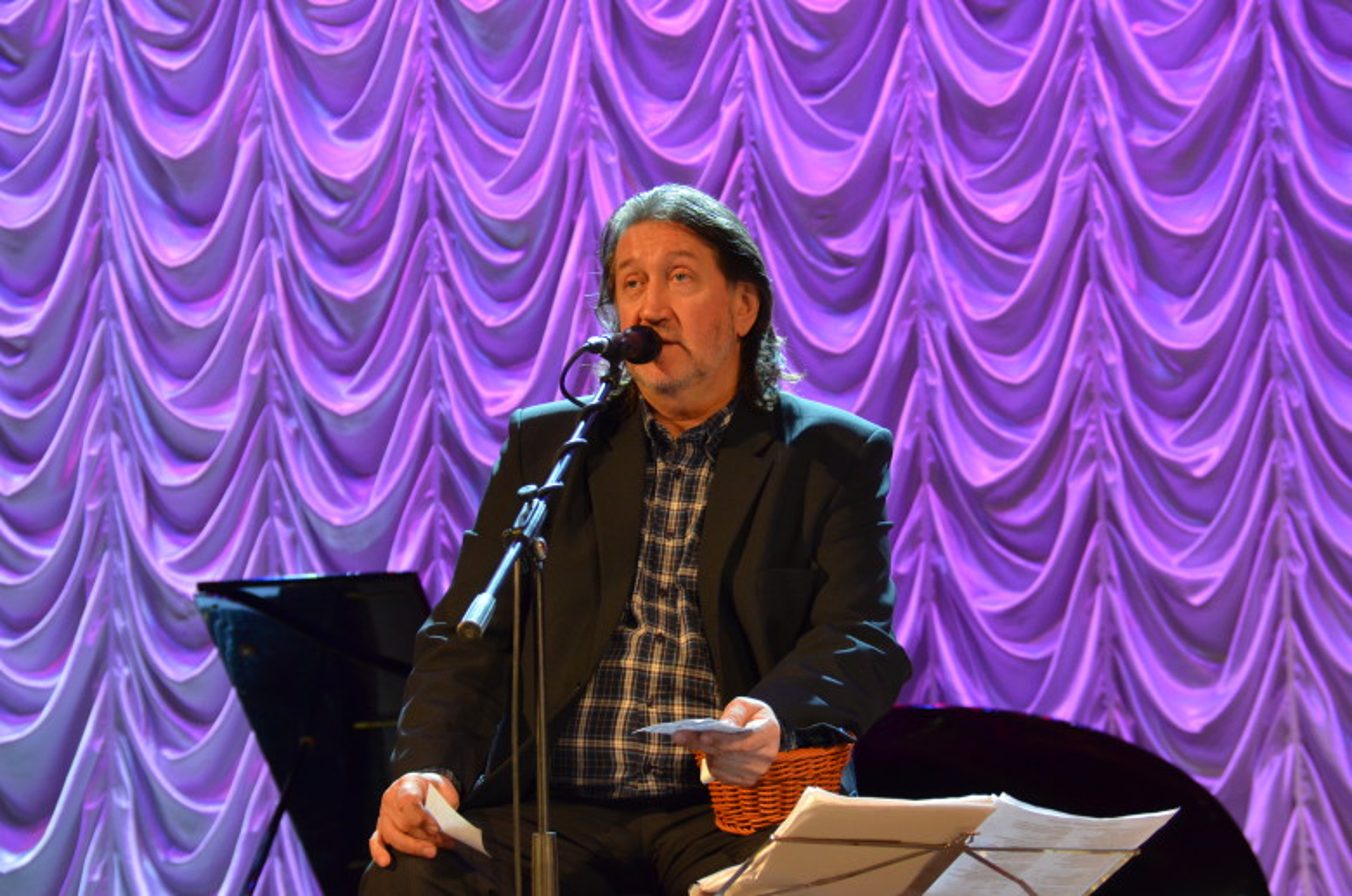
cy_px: 448
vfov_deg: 11.1
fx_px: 4611
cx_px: 676
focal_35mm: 123
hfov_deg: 16.7
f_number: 5.6
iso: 1400
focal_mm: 82
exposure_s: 1/30
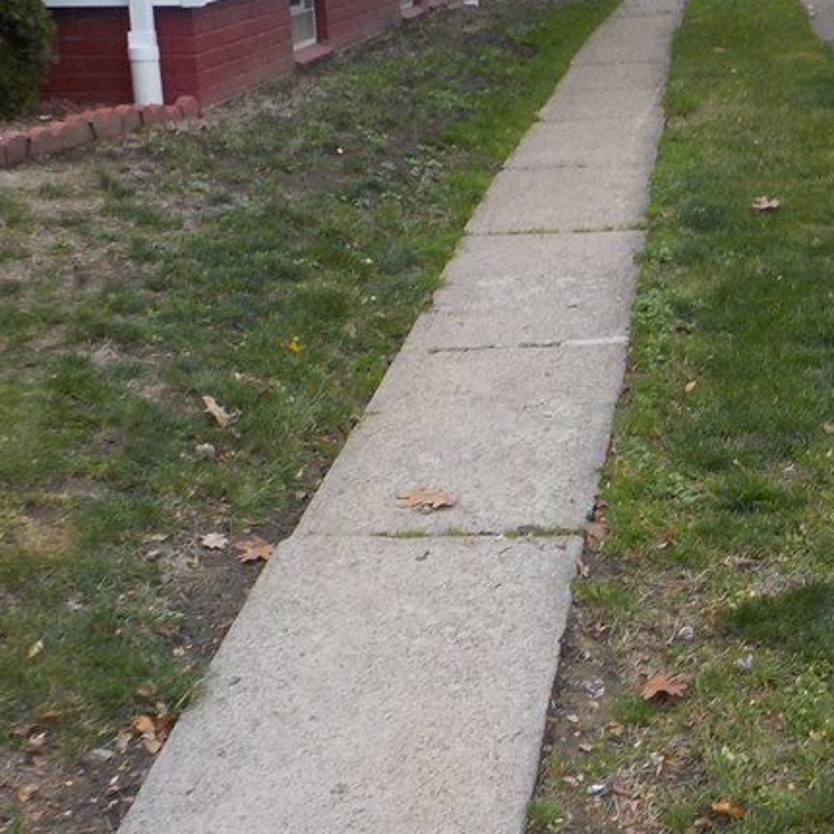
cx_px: 766
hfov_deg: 26.3
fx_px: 1717
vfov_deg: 27.3
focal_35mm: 63
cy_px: 484
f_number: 3.3
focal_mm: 4.1
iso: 125
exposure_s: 1/40
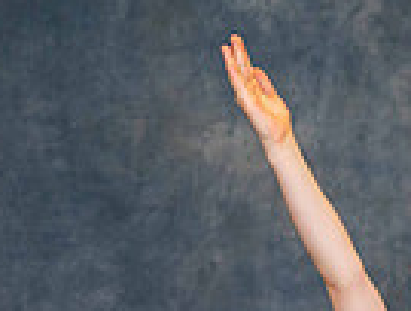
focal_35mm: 446
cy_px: 580
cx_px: 454
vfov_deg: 3.3
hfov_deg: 4.4
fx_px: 5310
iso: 640
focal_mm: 85
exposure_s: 1/160
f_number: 2.2
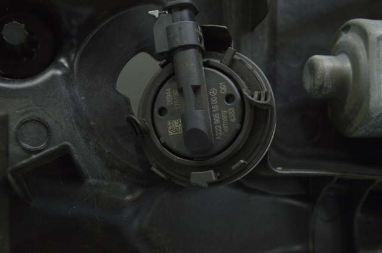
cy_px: 126
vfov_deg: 23.7
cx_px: 191
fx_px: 604
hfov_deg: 35.1
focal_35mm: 57
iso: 400
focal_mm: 38
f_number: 5.6
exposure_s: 1/20
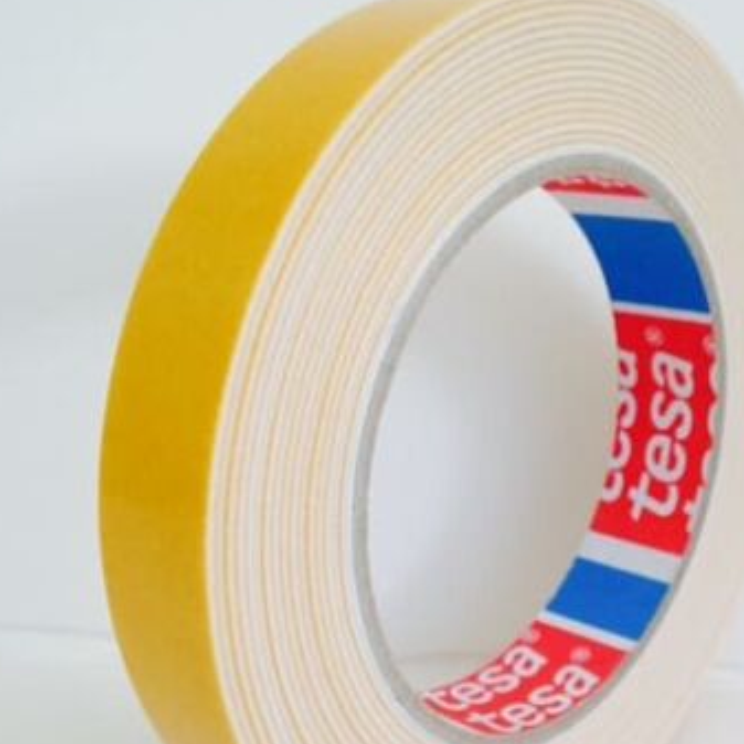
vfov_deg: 31.4
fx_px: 1313
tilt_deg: -15.0
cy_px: 480
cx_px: 448
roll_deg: +0.4
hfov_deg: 31.5
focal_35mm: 54
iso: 50
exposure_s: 1/50
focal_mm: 4.12
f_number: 2.4
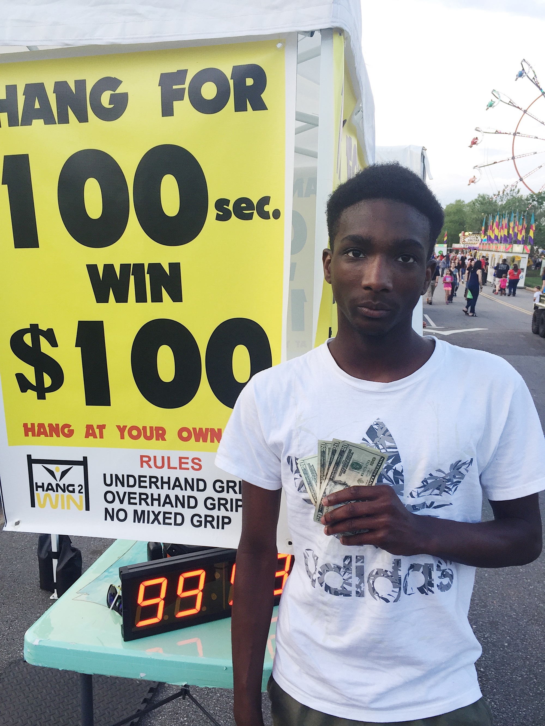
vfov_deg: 61.7
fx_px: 609
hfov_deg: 48.2
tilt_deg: -8.0
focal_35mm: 29
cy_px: 363
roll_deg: -1.2
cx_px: 272
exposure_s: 1/120
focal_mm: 4.15
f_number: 2.2
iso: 32
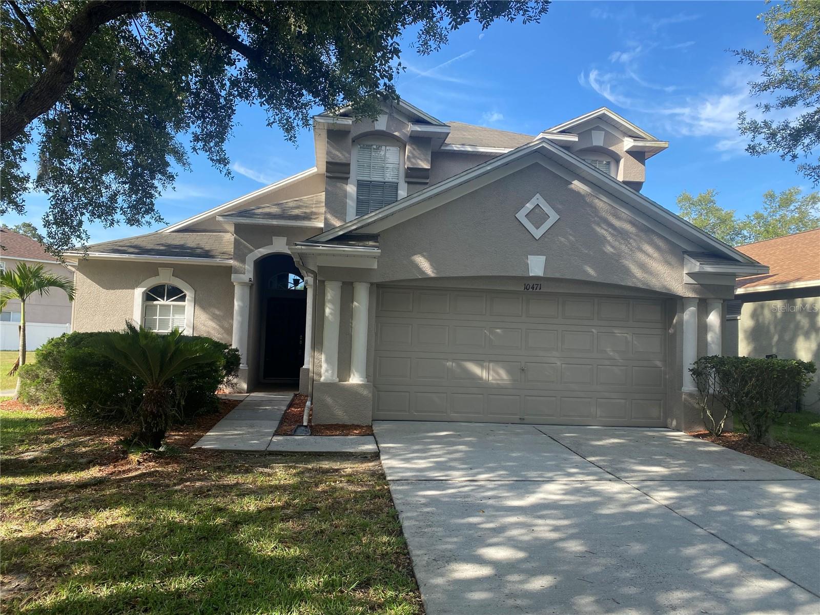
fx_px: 616
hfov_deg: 67.3
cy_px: 308
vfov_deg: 53.1
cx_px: 410
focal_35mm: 26
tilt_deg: +3.1
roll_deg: -1.9
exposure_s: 1/799
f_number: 1.8
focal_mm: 4.25
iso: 32
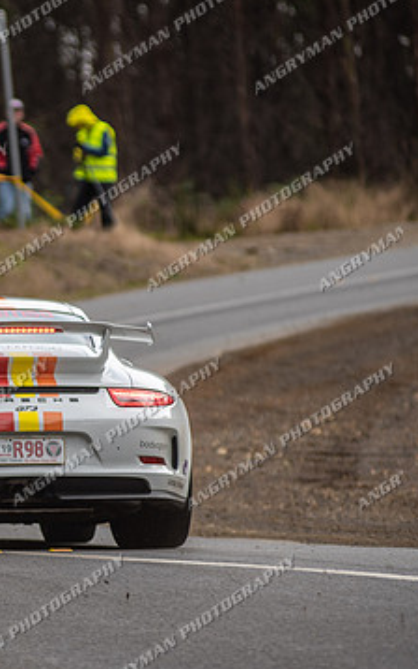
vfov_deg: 5.5
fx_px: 6939
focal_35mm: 381
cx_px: -23
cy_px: 374
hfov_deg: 3.4
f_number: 2.8
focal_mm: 200
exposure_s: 1/640
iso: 100
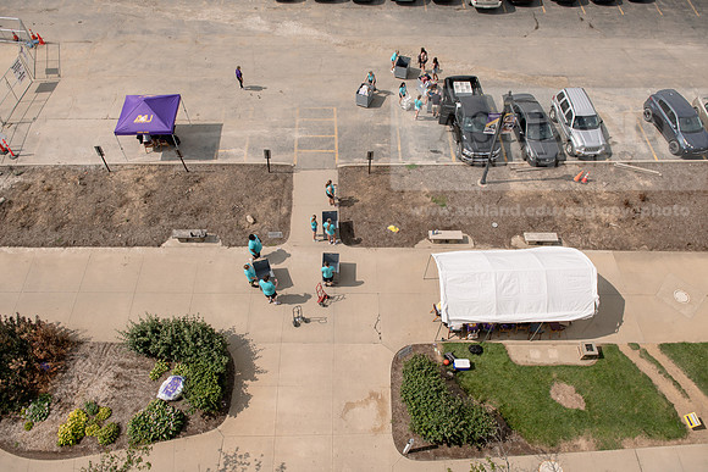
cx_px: 354
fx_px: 531
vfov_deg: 48.0
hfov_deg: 67.4
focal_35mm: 27
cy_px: 236
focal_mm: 27
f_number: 5.6
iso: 64
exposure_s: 1/640
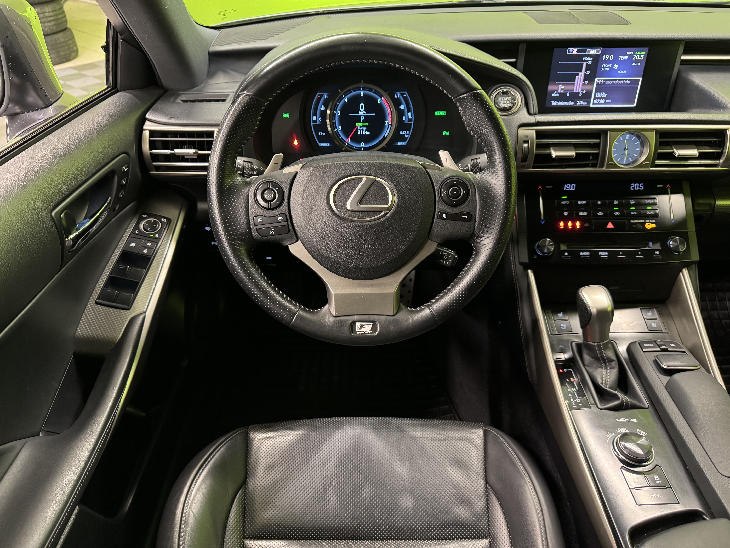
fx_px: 506
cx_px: 365
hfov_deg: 71.6
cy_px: 274
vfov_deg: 56.8
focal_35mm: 24
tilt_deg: -35.7
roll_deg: +1.2
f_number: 1.78
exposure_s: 1/33
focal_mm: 6.76
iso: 800
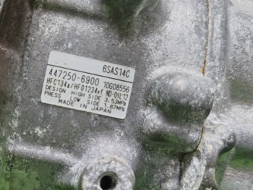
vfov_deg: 34.2
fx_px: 307
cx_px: 80
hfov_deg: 44.0
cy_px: 120
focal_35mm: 42
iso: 400
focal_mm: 5.35
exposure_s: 1/33.3
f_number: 1.7
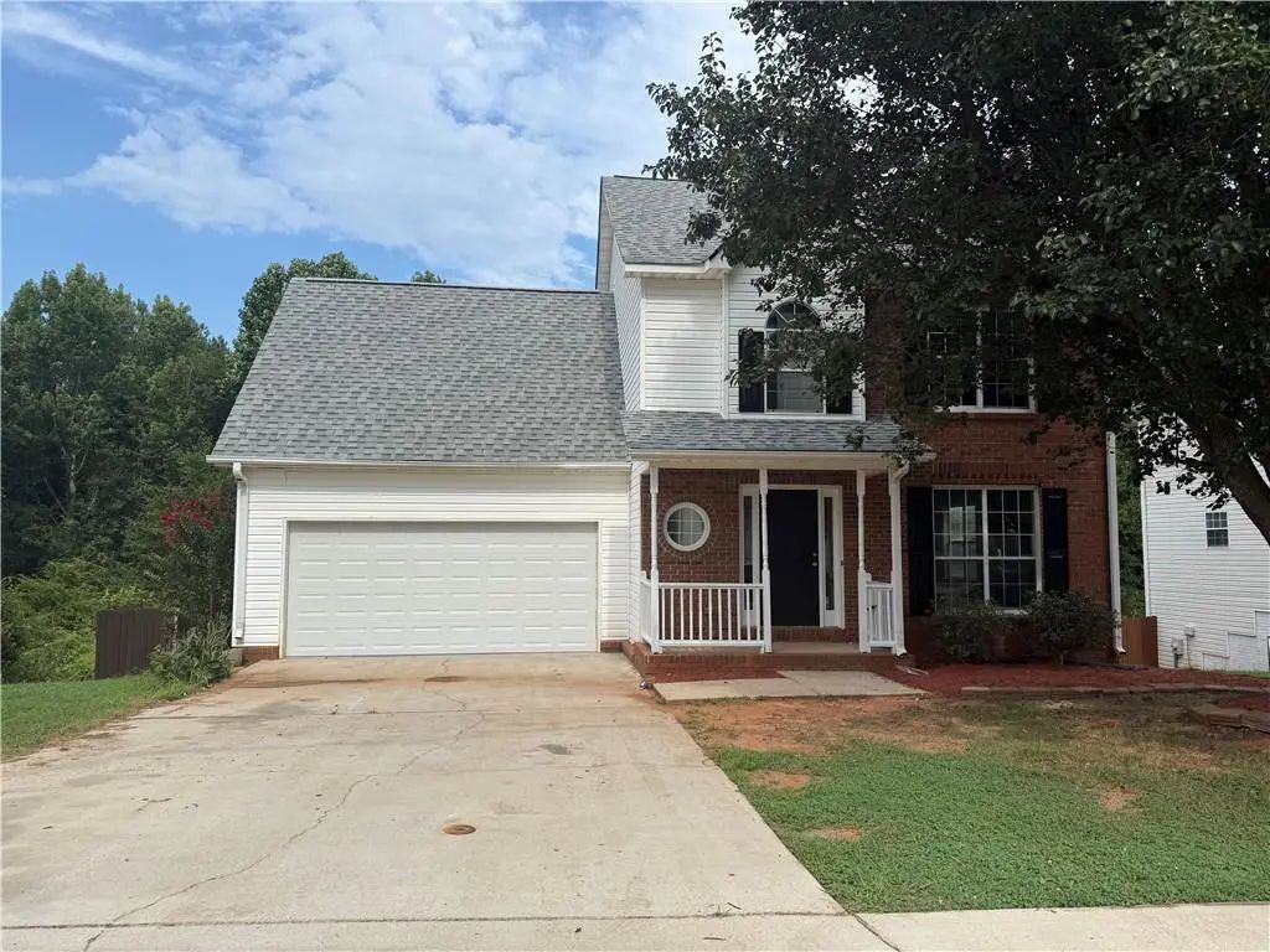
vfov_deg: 56.8
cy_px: 476
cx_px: 635
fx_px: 881
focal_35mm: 24
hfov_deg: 71.6
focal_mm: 6.76
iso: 80
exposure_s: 1/3425
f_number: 1.78
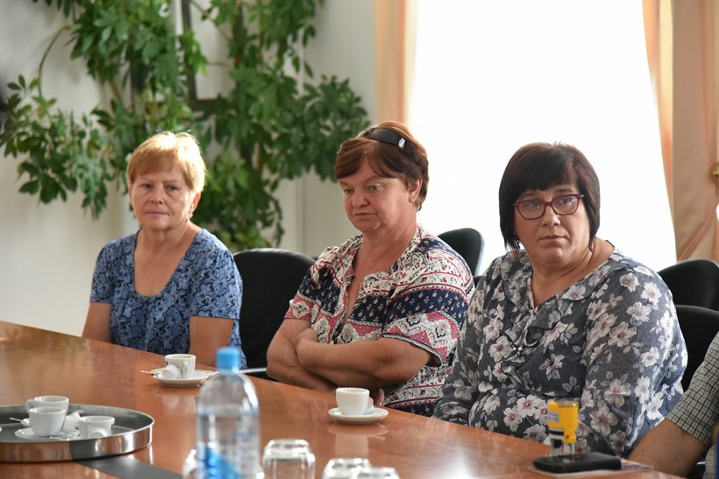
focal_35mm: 120
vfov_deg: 11.4
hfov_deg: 17.1
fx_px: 2397
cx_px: 360
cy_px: 240
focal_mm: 120
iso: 5000
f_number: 4
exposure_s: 1/800
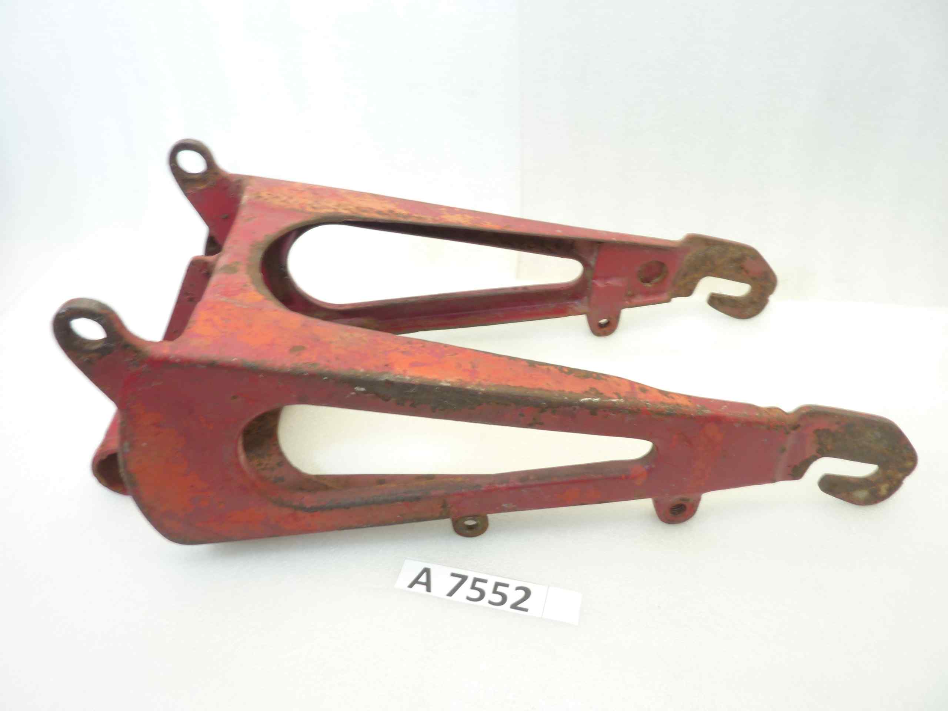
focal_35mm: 25
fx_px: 685
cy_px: 356
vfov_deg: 54.9
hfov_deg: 69.4
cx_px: 474
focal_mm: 4.1
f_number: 3.3
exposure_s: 1/13
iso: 80
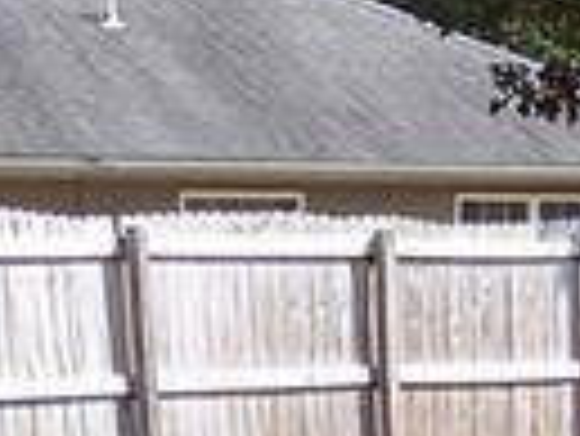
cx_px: 310
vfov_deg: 5.2
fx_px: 4796
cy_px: 409
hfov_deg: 6.9
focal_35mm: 286
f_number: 2.8
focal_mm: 5.85
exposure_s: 1/500
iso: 64
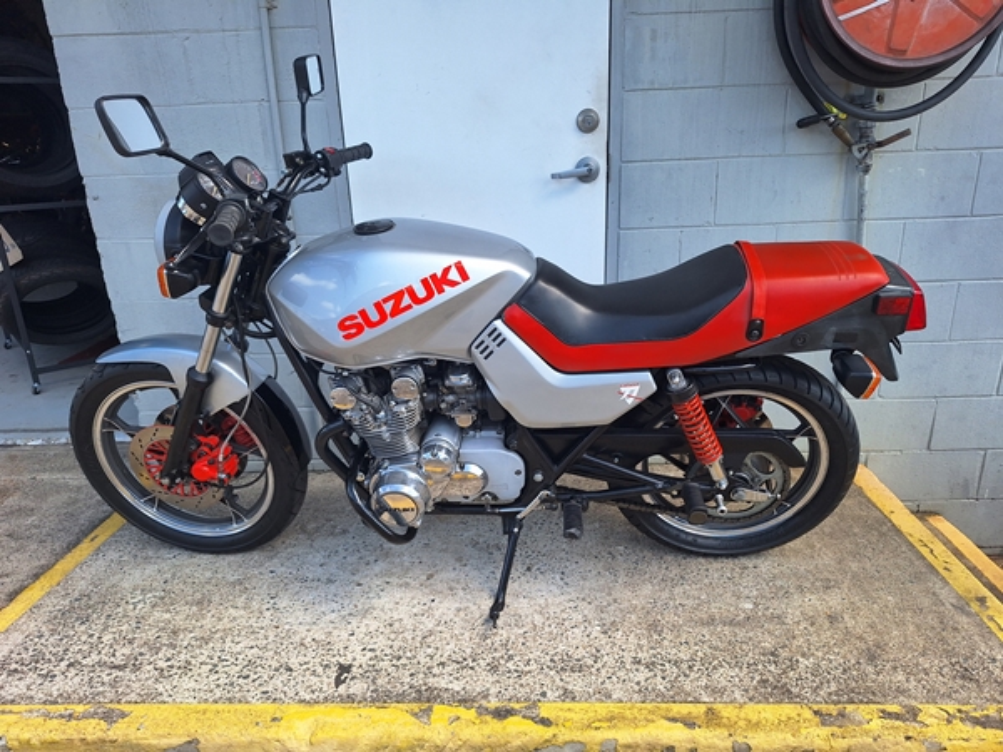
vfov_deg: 58.9
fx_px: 666
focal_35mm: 23
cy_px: 376
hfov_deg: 73.9
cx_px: 502
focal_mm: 5.54
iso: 40
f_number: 1.8
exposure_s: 1/575
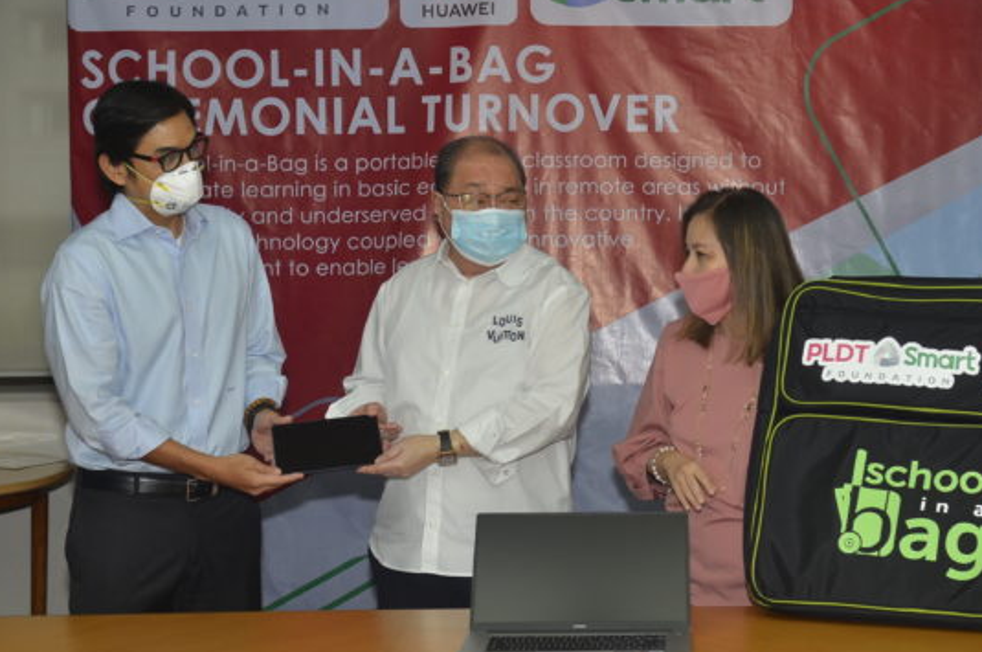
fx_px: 1817
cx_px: 626
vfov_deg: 20.3
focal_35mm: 67
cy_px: 295
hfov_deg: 30.1
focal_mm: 31
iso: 400
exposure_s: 1/160
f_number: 4
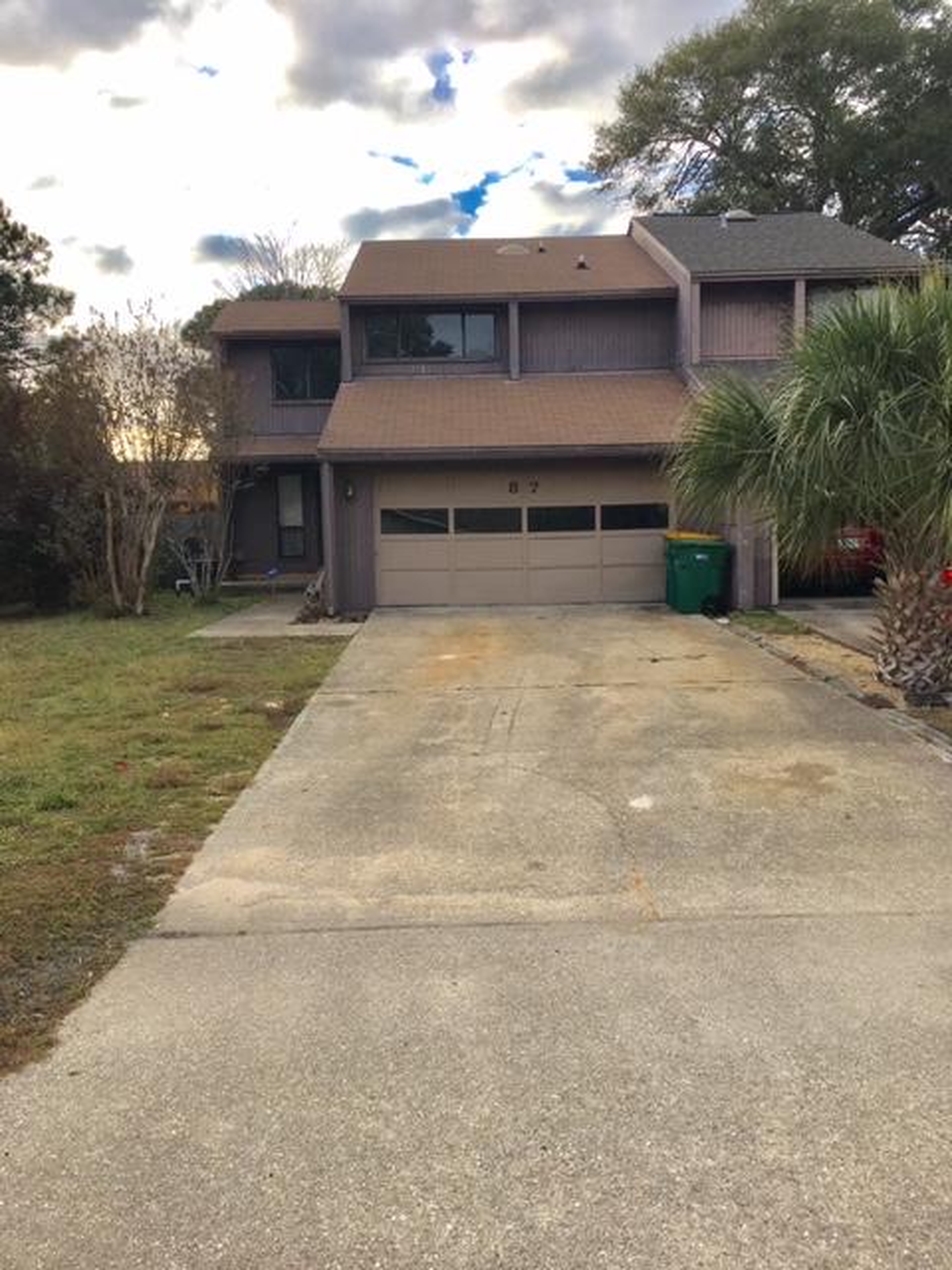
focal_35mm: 29
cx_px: 476
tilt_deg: -4.3
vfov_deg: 61.7
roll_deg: +1.0
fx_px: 1063
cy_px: 635
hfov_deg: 48.2
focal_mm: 4.15
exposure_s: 1/801
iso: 25
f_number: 2.2
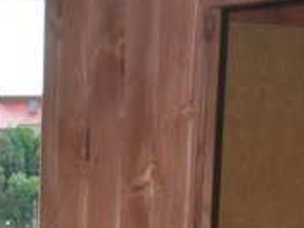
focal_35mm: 196
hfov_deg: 9.9
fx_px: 1721
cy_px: 930
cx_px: -66
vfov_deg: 6.2
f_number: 5
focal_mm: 20
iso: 200
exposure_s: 1/200
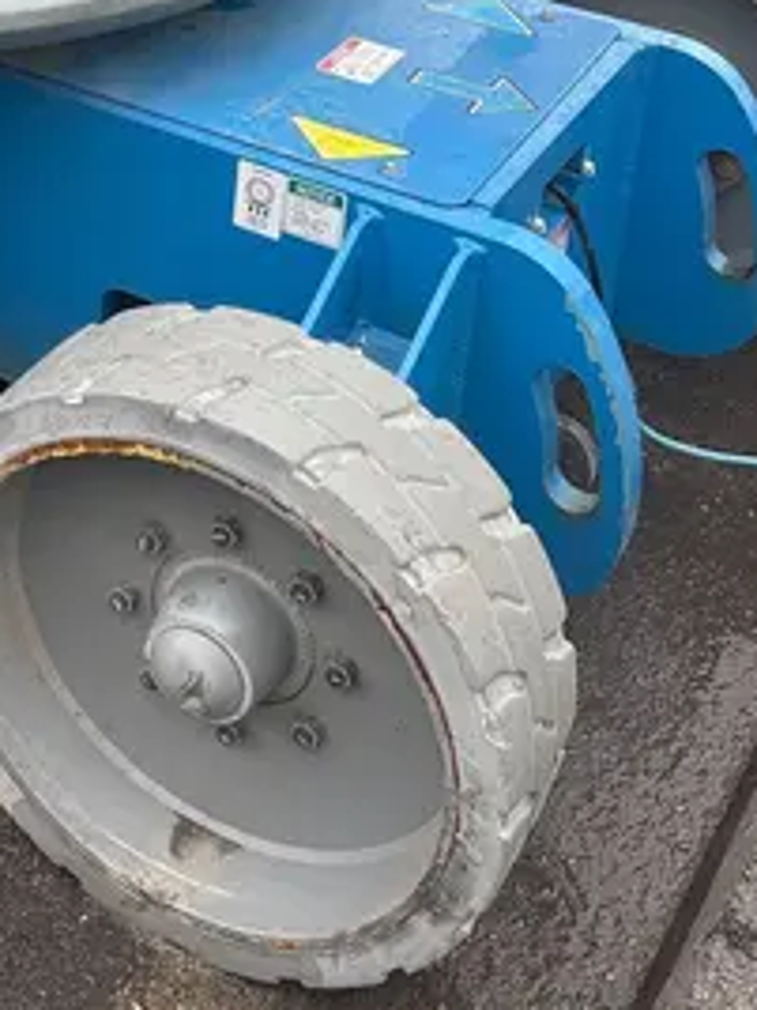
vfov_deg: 25.2
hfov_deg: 19.2
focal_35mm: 71
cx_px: -230
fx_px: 2070
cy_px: -134
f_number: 1.6
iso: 50
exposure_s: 1/423
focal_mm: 5.96
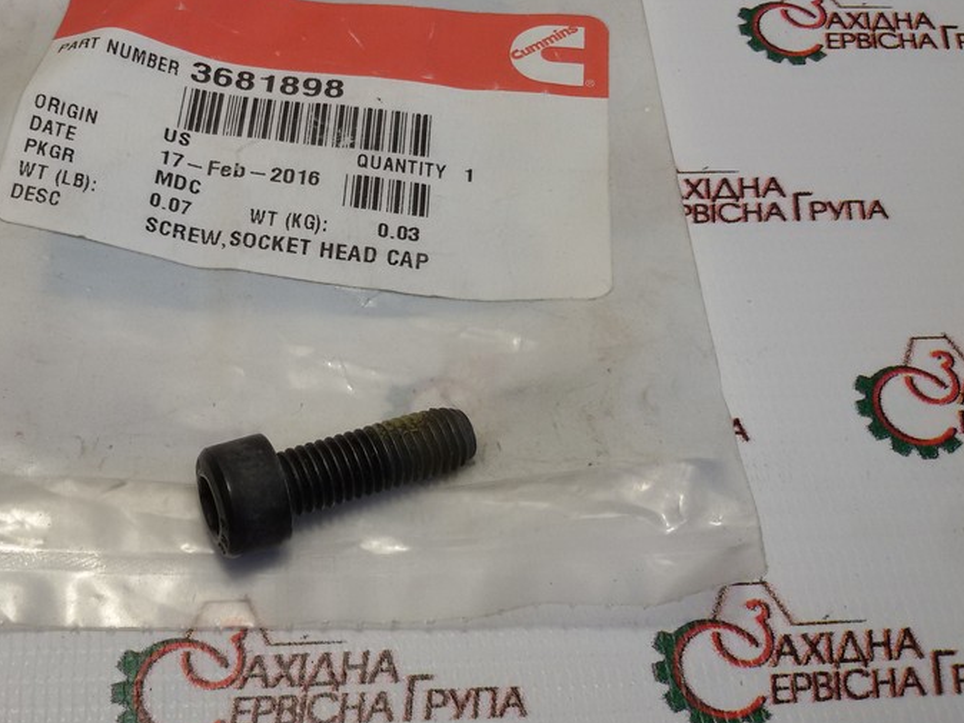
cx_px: 295
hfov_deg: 40.6
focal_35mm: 46
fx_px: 1281
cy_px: 249
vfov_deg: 31.3
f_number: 2.4
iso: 40
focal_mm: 2.93
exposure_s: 1/100
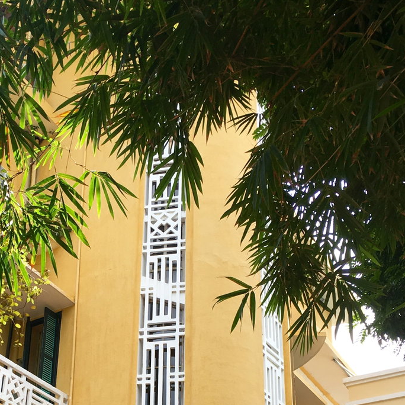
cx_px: 105
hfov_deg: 28.2
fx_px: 794
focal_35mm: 60
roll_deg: -4.0
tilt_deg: +24.1
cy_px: 398
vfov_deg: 27.1
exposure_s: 1/452
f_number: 2.2
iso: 25
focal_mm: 4.15
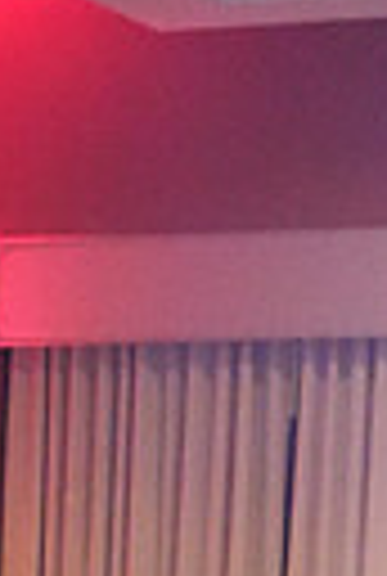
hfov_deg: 5.7
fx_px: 3769
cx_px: -412
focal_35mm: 235
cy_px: 886
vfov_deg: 8.5
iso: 12800
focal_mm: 35
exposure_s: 1/400
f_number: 4
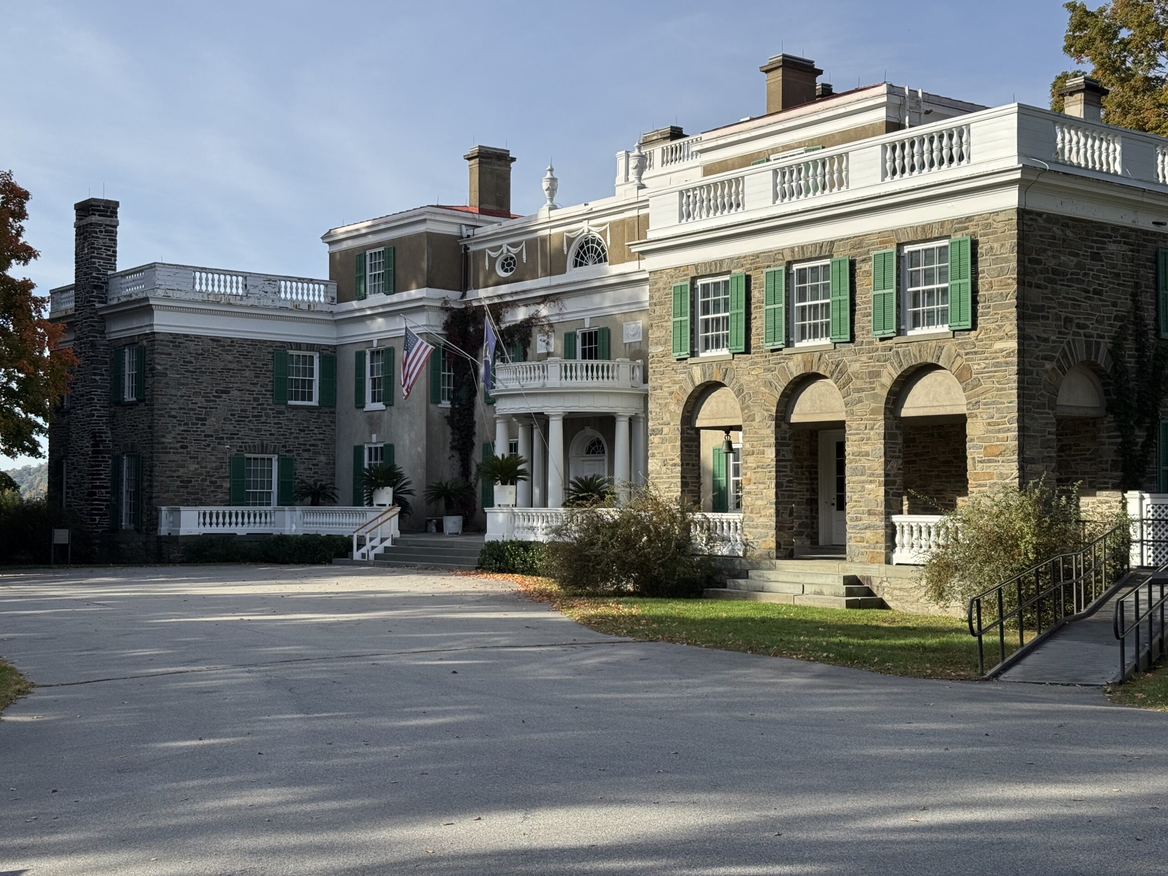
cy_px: 438
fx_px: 1620
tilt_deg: +2.0
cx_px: 584
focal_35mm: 48
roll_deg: -1.1
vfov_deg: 30.3
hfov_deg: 39.7
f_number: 1.78
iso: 64
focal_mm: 6.76
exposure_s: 1/3096
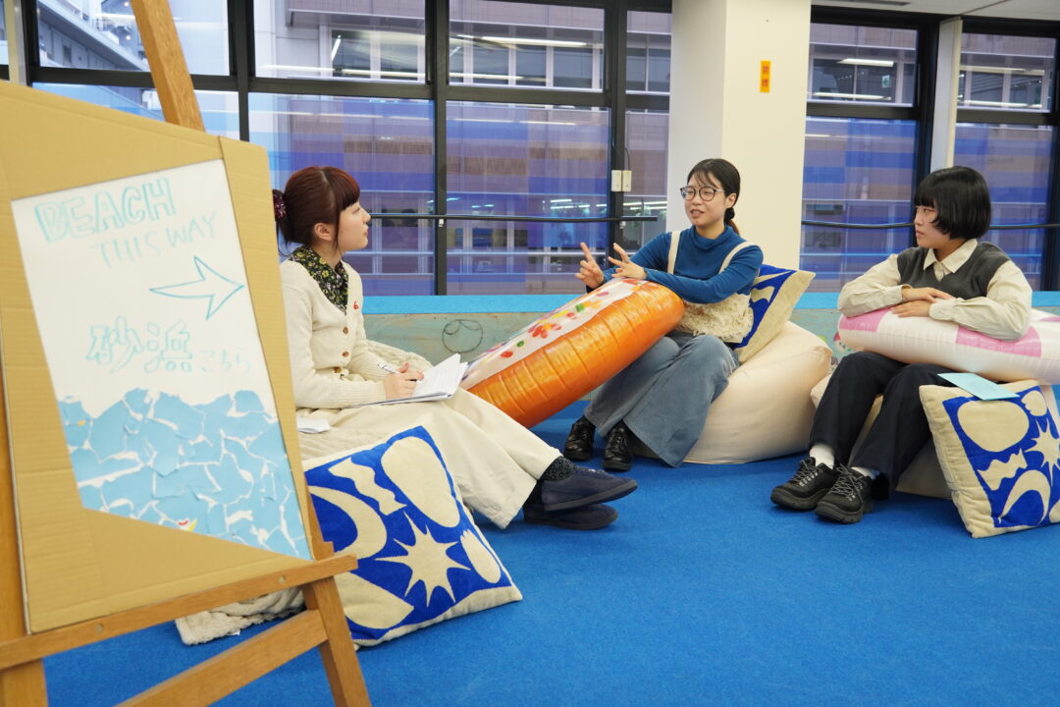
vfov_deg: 40.0
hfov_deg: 57.2
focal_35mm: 33
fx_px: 972
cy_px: 354
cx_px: 530
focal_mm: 22
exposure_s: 1/40
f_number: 4
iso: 400
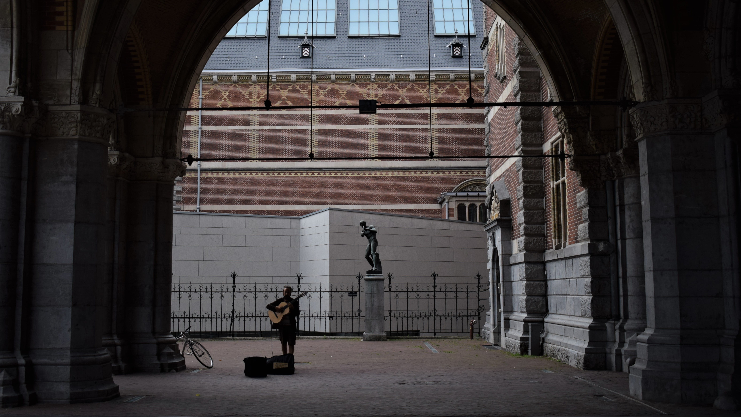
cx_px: 368
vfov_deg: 30.0
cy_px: 191
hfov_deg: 51.0
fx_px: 777
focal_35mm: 40
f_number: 4
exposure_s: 1/1250
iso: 400
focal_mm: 25
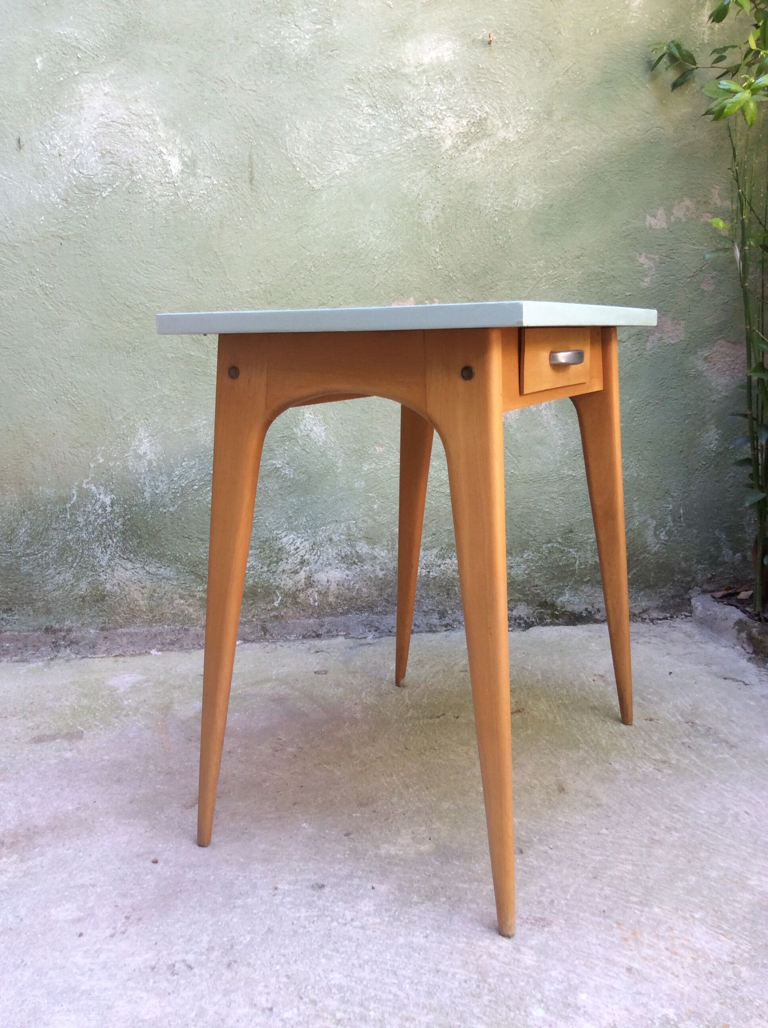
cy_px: 514
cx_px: 384
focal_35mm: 32
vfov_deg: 56.9
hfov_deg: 44.1
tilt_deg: -10.4
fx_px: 949
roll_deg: +1.2
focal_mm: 3.3
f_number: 2.4
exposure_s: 1/33
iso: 40
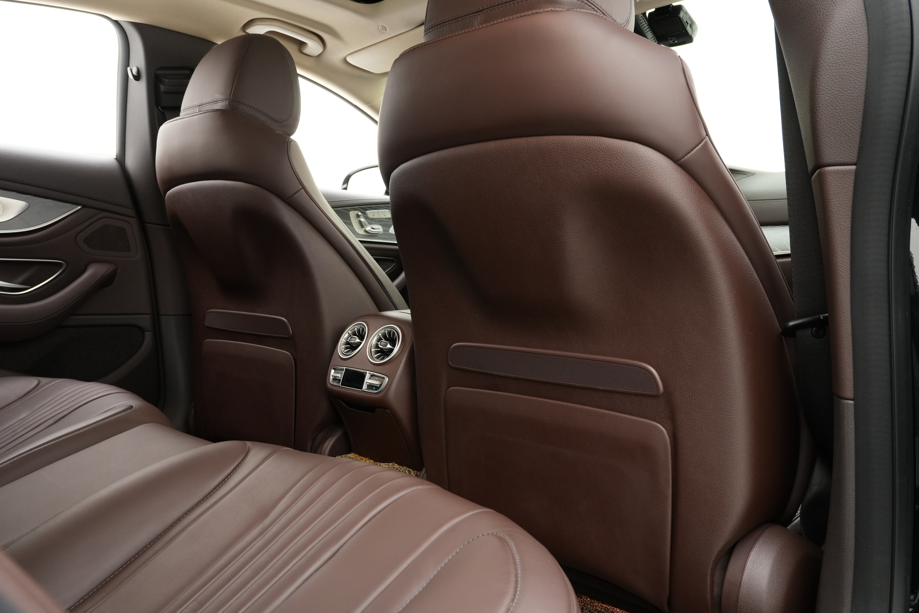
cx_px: 460
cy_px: 306
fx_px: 689
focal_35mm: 27
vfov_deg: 47.9
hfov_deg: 67.4
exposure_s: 1/20
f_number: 7.1
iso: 1000
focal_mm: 18
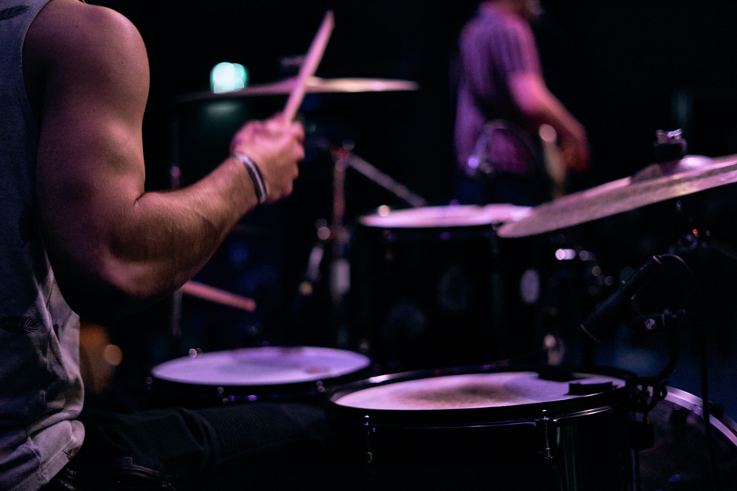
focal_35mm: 50
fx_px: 1024
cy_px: 246
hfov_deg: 39.6
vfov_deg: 27.0
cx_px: 368
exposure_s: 1/160
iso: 1600
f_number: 1.8
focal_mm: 50
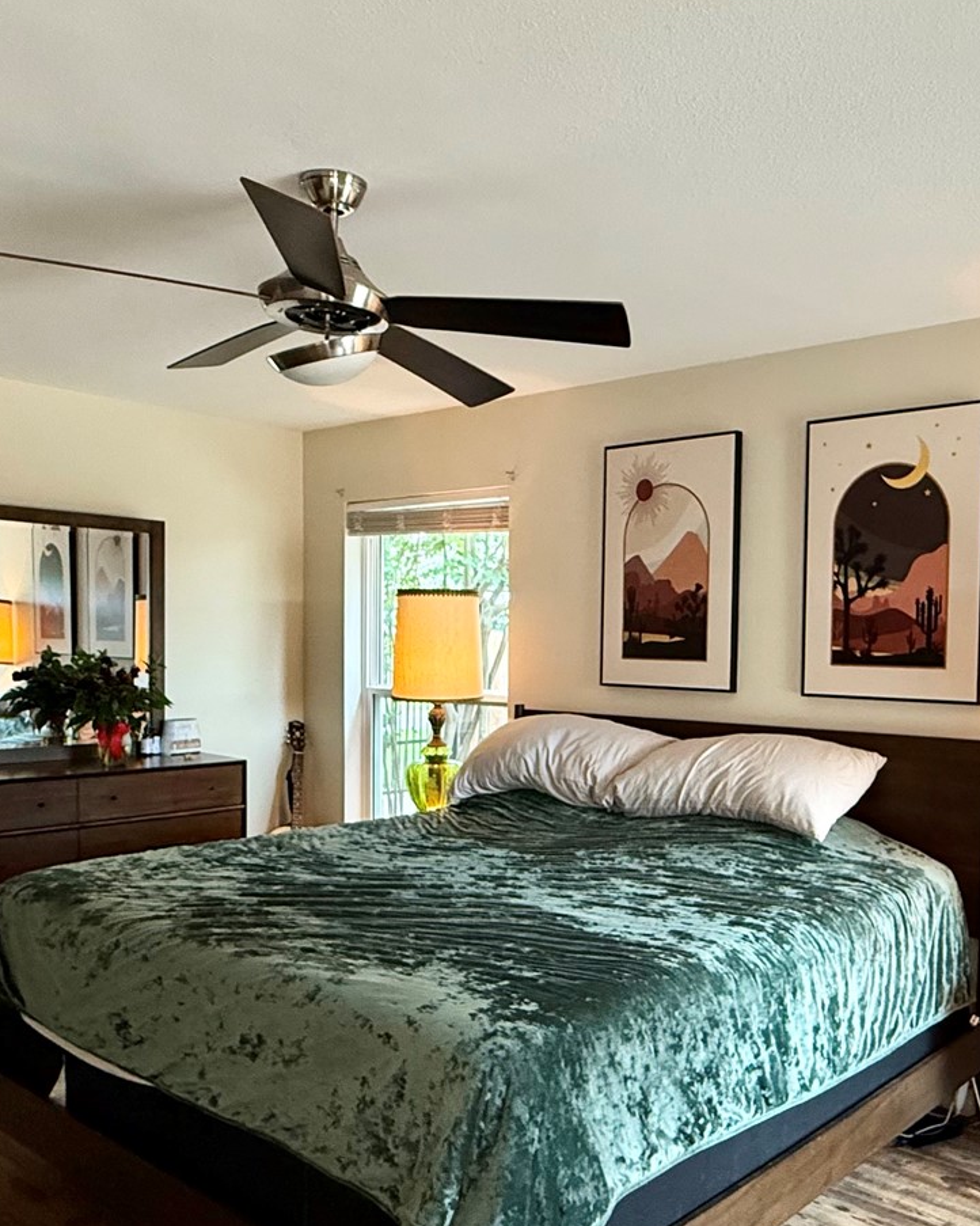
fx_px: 1124
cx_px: 620
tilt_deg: -2.7
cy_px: 699
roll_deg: -1.2
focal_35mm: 31
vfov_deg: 57.0
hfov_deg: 46.6
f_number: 2.2
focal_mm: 2.22
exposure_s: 1/60
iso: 320
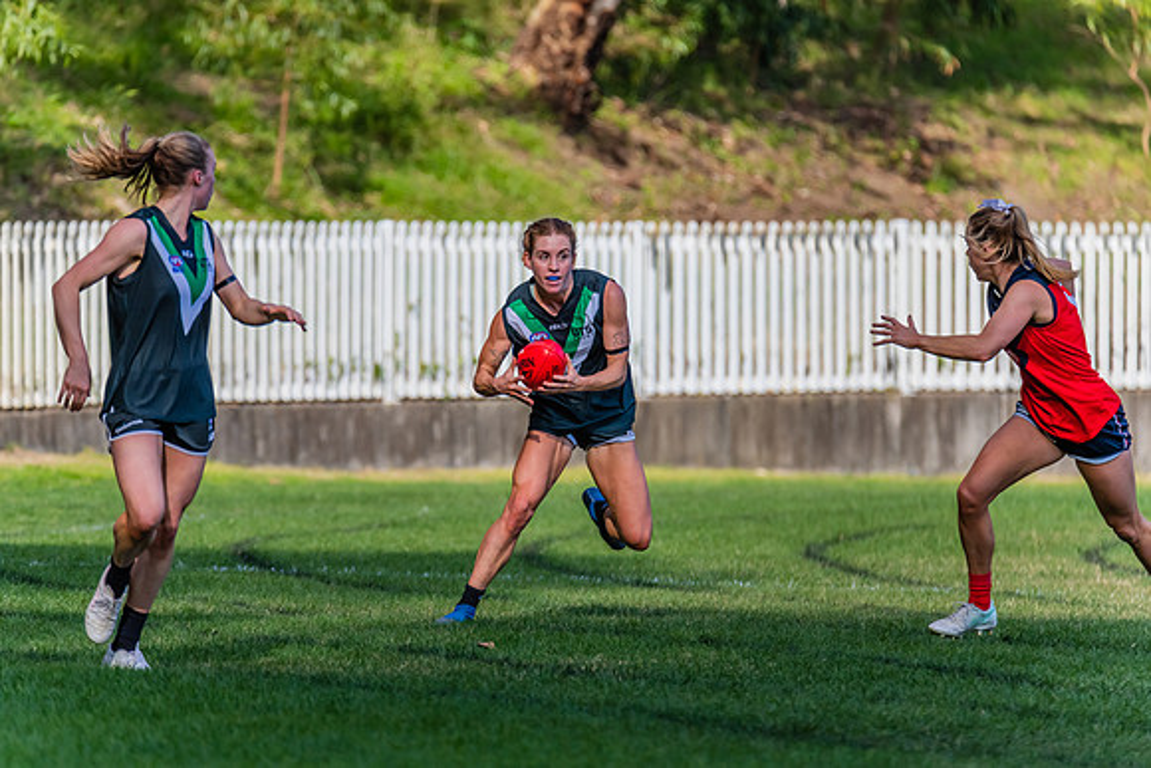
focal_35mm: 470
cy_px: 370
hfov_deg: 4.4
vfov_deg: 2.9
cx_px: 554
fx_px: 15036
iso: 800
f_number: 7.1
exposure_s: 1/1600
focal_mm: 450
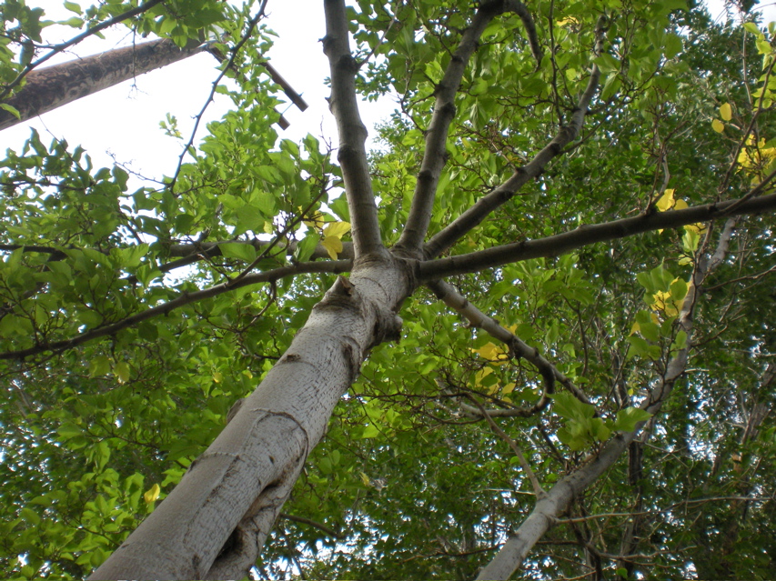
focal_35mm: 44
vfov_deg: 32.9
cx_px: 388
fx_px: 986
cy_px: 290
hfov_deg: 43.0
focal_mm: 7.4
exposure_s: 1/393
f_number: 4.9
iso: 200
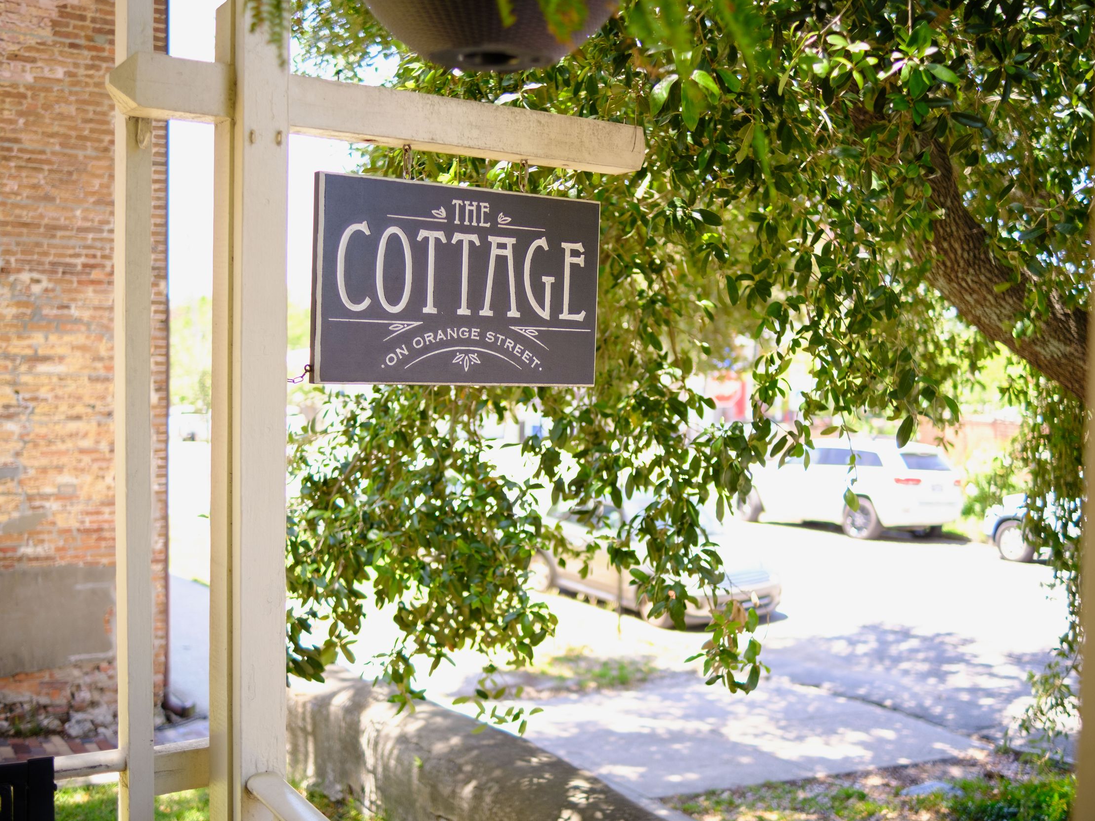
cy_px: 411
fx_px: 1202
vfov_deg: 37.7
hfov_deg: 49.0
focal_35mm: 38
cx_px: 562
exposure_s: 1/500
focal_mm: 23
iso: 160
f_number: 1.4
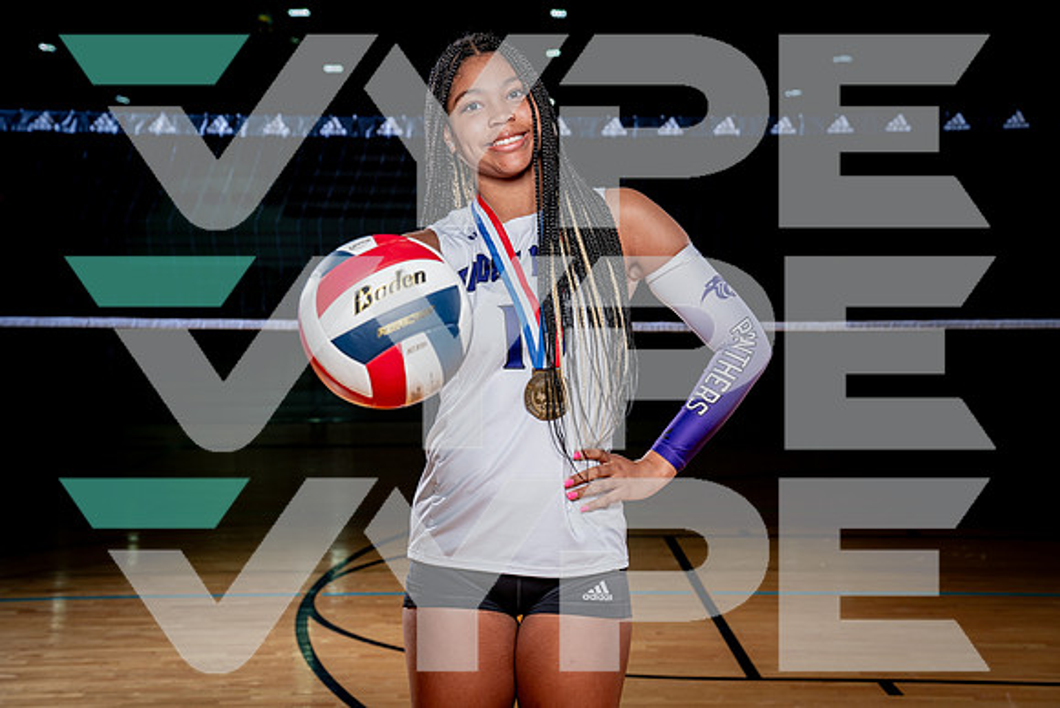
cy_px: 354
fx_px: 1766
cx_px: 530
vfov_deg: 22.7
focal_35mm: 60
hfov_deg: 33.4
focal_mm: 59
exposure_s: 1/250
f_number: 5.6
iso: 250
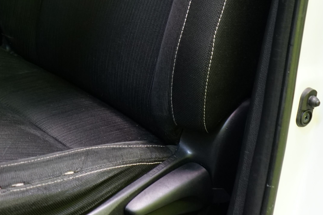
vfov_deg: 16.8
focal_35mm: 78
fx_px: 700
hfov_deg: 25.2
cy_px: -32
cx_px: 36
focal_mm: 28
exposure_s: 1/30
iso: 1000
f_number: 3.5
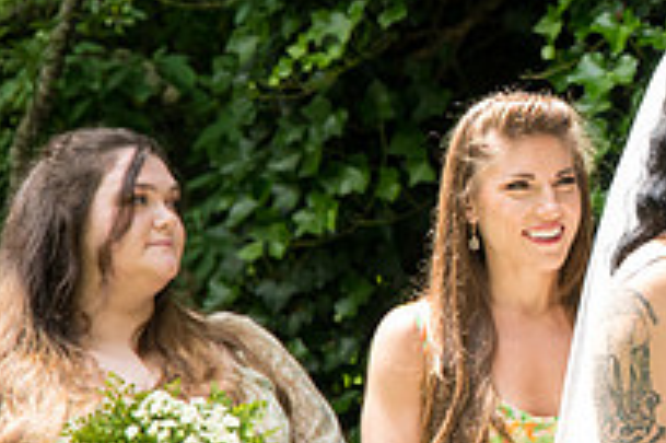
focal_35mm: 200
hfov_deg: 10.1
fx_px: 3697
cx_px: 869
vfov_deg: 6.9
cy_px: 212
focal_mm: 70
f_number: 5
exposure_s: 1/400
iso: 500
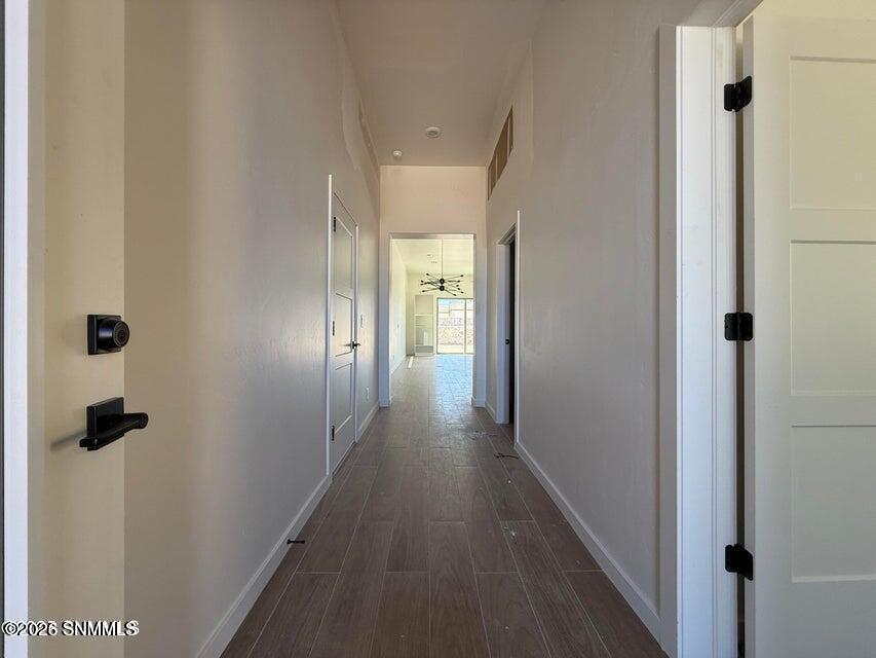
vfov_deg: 85.7
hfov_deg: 102.1
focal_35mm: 14
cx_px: 438
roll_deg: -0.6
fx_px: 354
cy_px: 329
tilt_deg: -1.0
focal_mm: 2.22
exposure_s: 1/120
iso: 64
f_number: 2.2
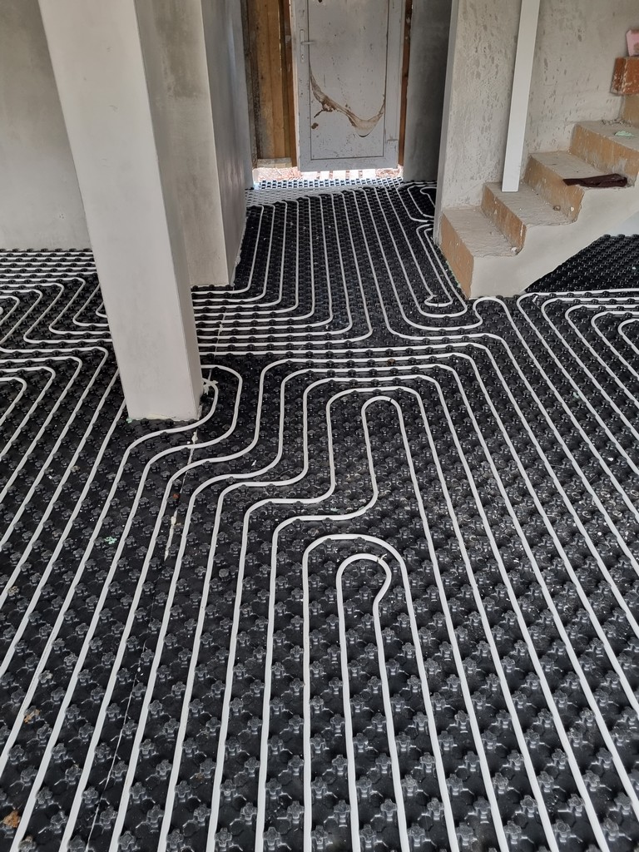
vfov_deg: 67.3
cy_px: 426
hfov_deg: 53.1
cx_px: 320
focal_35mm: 26
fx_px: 640
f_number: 1.8
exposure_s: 1/100
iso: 200
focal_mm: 5.4
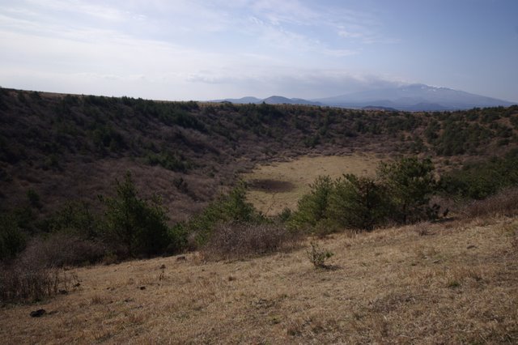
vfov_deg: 43.6
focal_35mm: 30
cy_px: 172
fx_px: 431
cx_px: 259
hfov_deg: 62.0
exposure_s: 1/1000
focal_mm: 20
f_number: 5.6
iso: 200
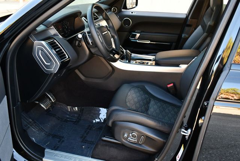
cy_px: 80
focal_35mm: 36
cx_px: 120
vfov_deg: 36.9
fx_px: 240
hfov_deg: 53.1
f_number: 3.5
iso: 800
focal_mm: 18
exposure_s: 1/250
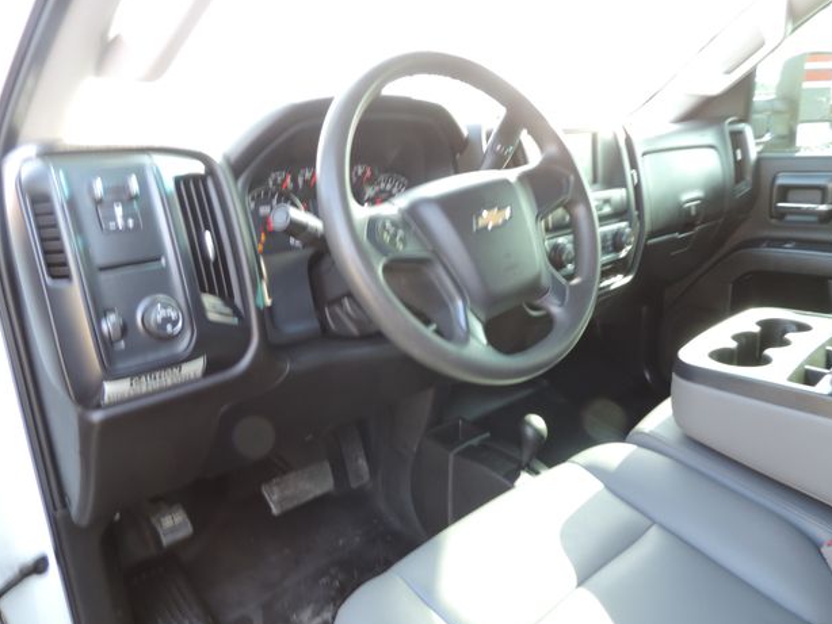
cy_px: 318
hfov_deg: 69.4
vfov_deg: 54.9
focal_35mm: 25
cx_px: 427
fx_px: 601
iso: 160
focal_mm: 4.3
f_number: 3
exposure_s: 1/30
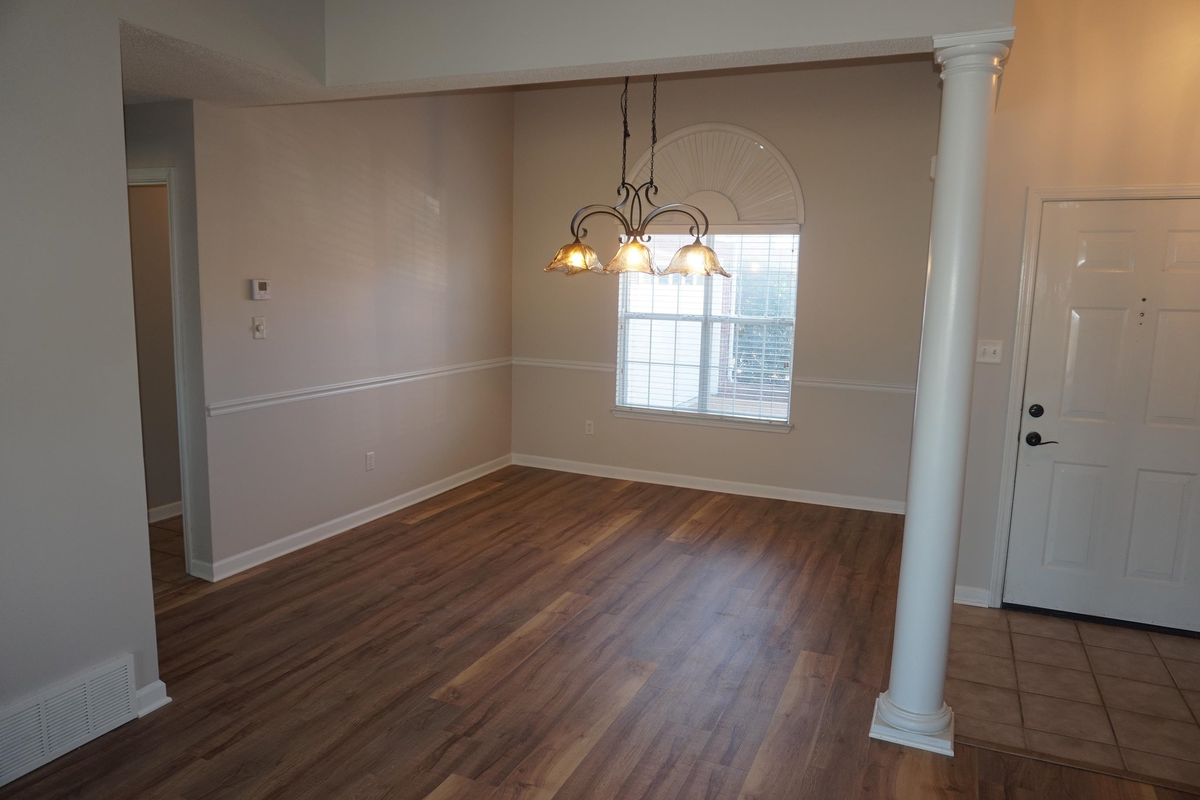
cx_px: 600
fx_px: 800
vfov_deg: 53.1
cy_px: 400
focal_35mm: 24
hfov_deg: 73.7
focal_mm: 16
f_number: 4
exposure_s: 1/60
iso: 320
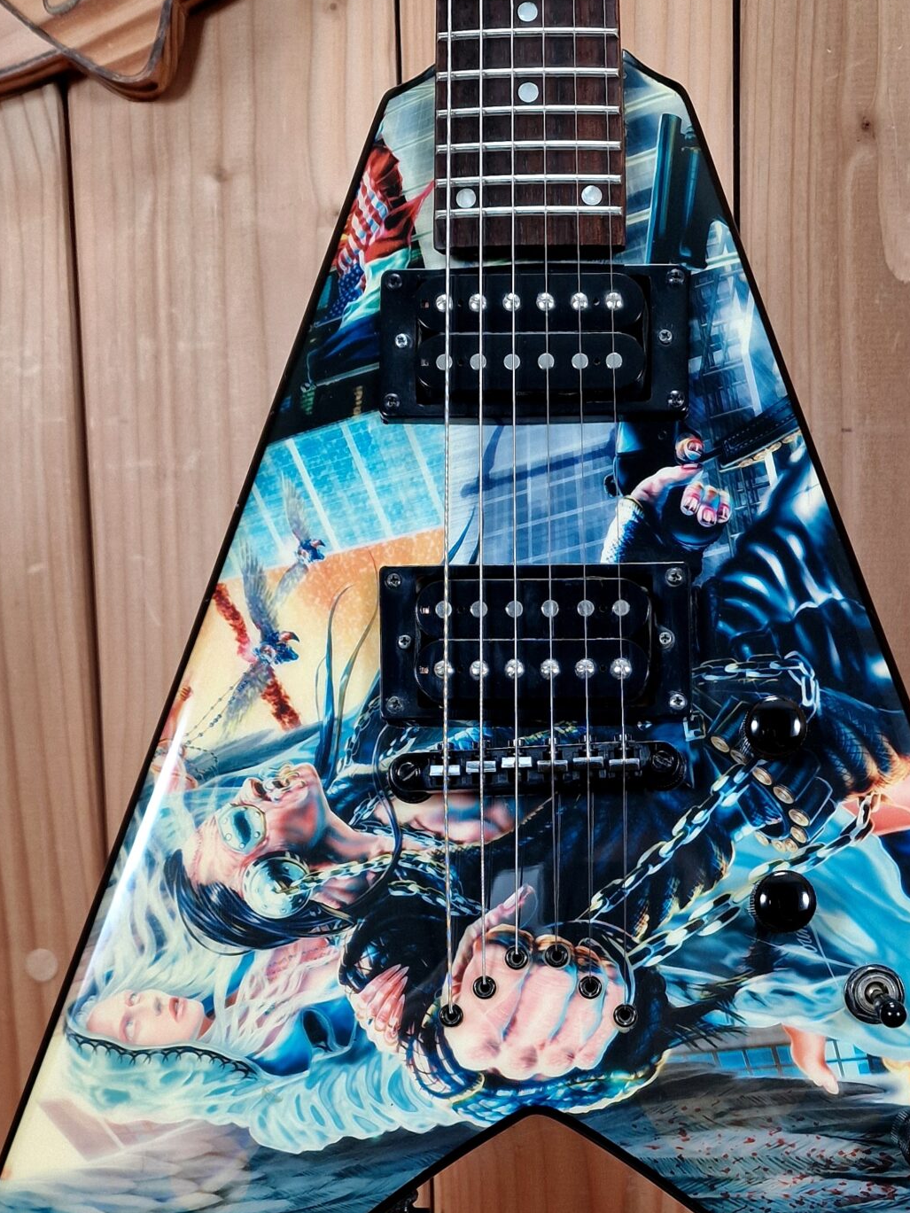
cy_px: 823
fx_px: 1507
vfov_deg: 43.2
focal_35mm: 43
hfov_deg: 33.4
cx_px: 587
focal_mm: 6.4
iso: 160
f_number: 1.8
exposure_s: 1/100
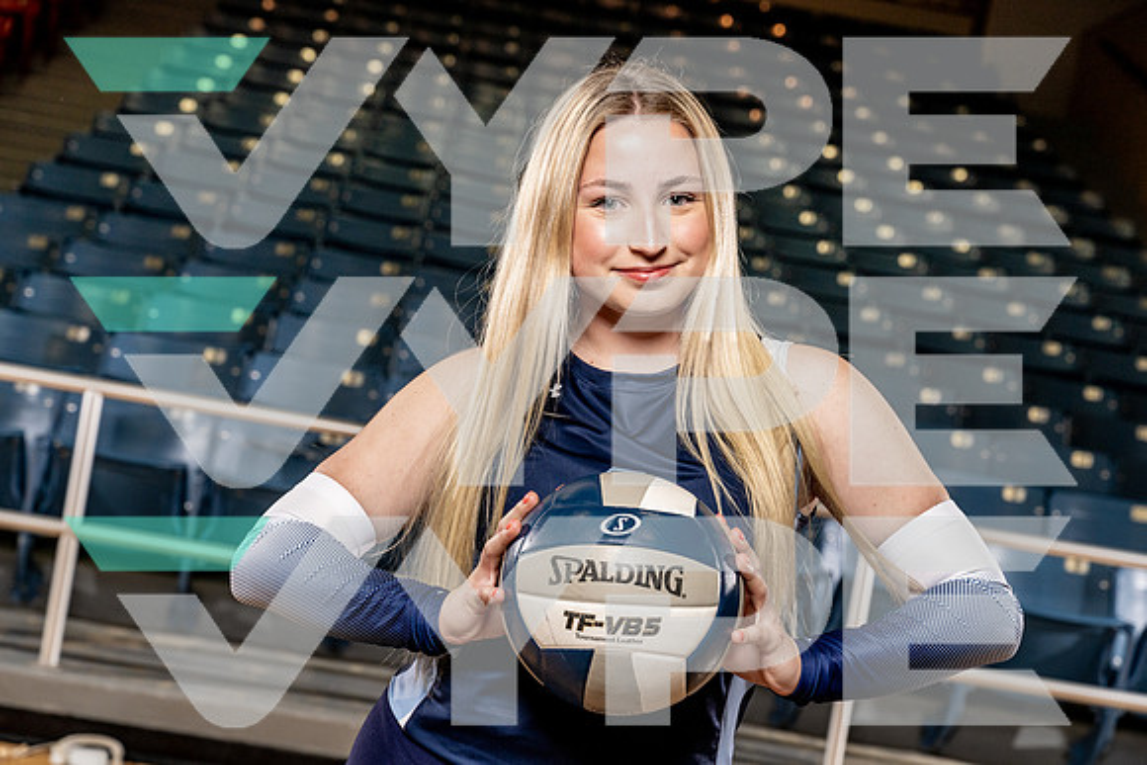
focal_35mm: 64
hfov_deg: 31.4
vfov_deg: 21.3
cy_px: 382
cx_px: 574
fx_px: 2039
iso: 400
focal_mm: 64
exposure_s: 1/250
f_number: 5.6
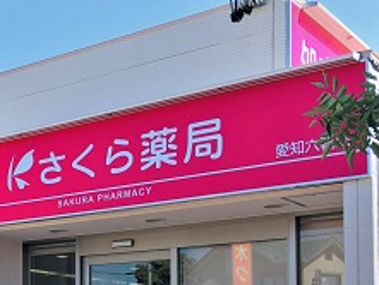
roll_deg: -2.0
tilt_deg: +4.6
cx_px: 24
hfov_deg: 29.2
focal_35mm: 63
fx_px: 690
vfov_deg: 22.6
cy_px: 271
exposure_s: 1/538
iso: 25
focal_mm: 4.15
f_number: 2.2
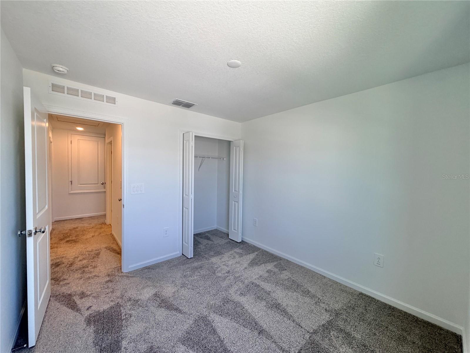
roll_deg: -0.9
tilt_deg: -2.5
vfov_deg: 85.7
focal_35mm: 14
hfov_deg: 102.1
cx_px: 235
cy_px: 176
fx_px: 190
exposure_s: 1/120
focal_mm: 2.22
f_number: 2.2
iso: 125
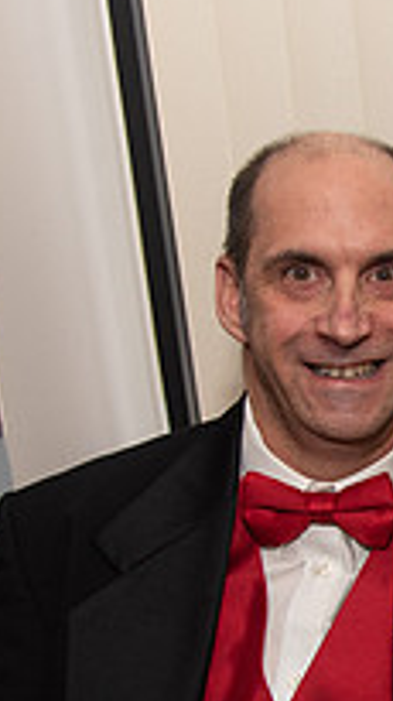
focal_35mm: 89
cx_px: 639
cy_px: 498
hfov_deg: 12.7
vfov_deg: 23.8
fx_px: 1652
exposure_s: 1/200
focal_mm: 30
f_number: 4
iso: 800
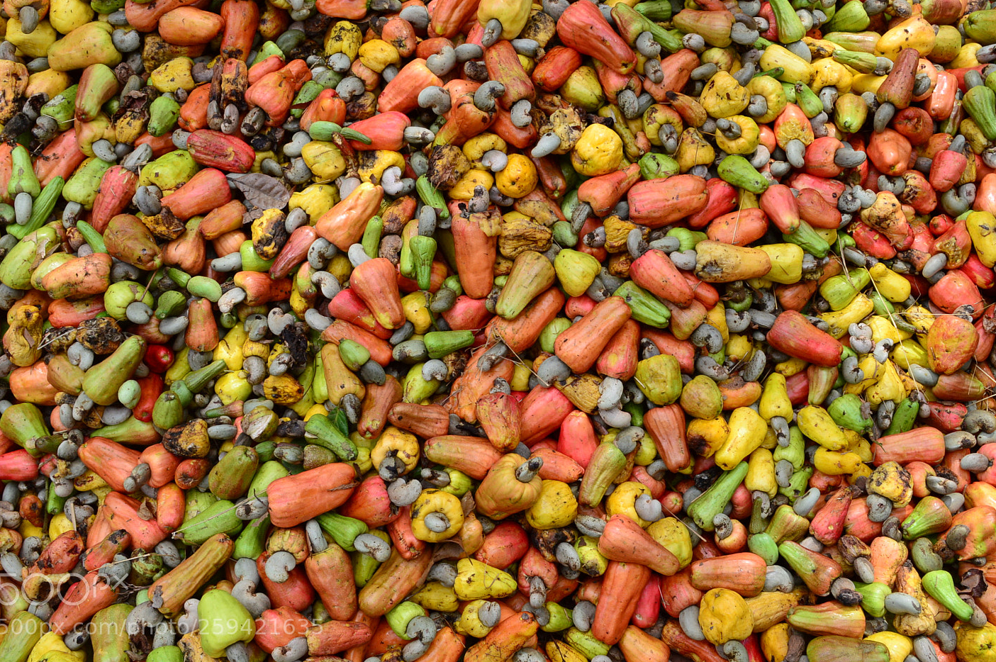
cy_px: 305
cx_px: 520
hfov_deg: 47.4
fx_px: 1133
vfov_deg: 32.6
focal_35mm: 41
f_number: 10
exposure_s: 1/100
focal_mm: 24
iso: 200
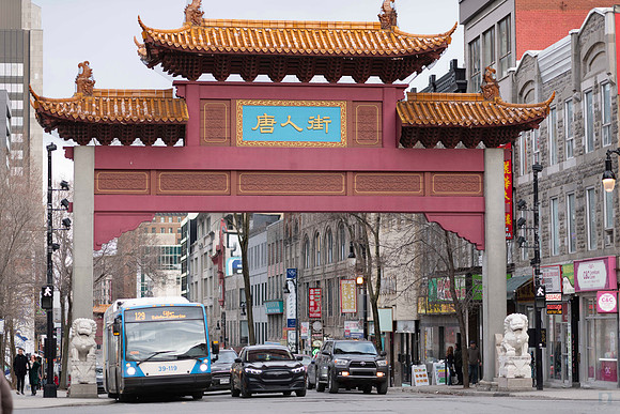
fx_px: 1809
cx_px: 310
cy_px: 207
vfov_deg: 13.0
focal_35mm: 105
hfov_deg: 19.5
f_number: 1.4
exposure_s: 1/400
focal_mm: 105
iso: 64
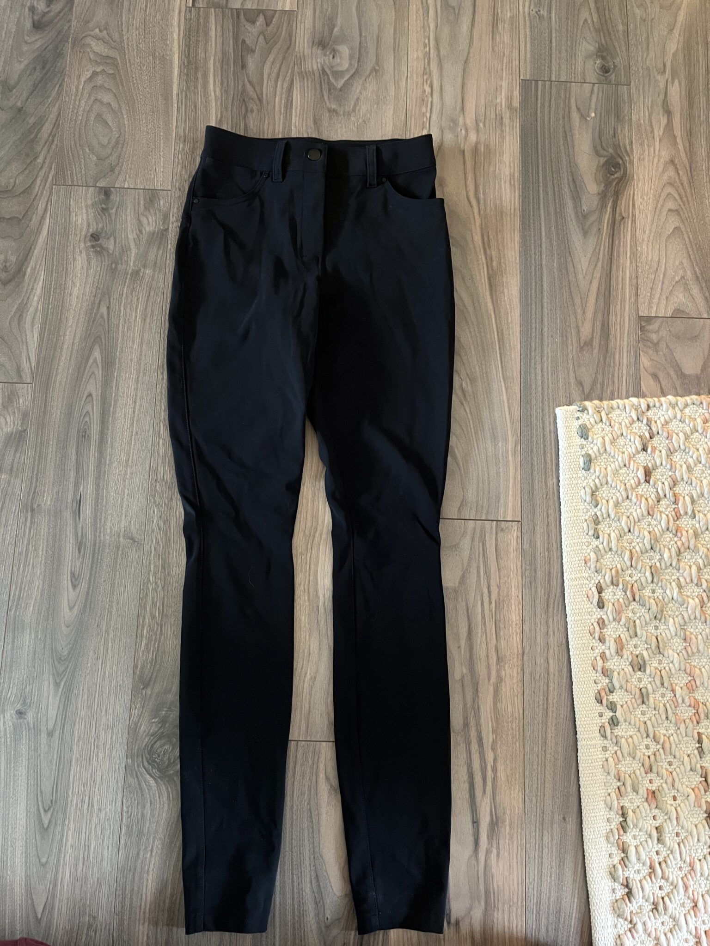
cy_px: 473
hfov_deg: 53.1
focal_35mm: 26
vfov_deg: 67.3
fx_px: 711
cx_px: 355
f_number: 1.6
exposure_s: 1/30
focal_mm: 5.1
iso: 640
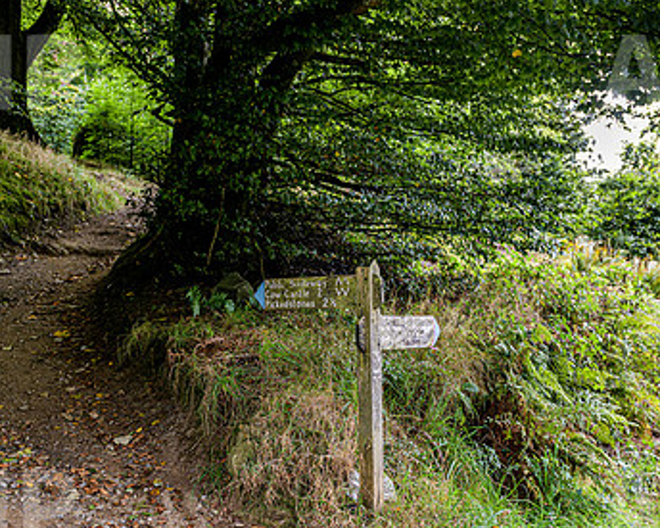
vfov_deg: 39.1
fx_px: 742
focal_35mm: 38
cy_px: 300
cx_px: 340
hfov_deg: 47.9
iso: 640
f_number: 4.5
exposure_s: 1/100
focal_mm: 24
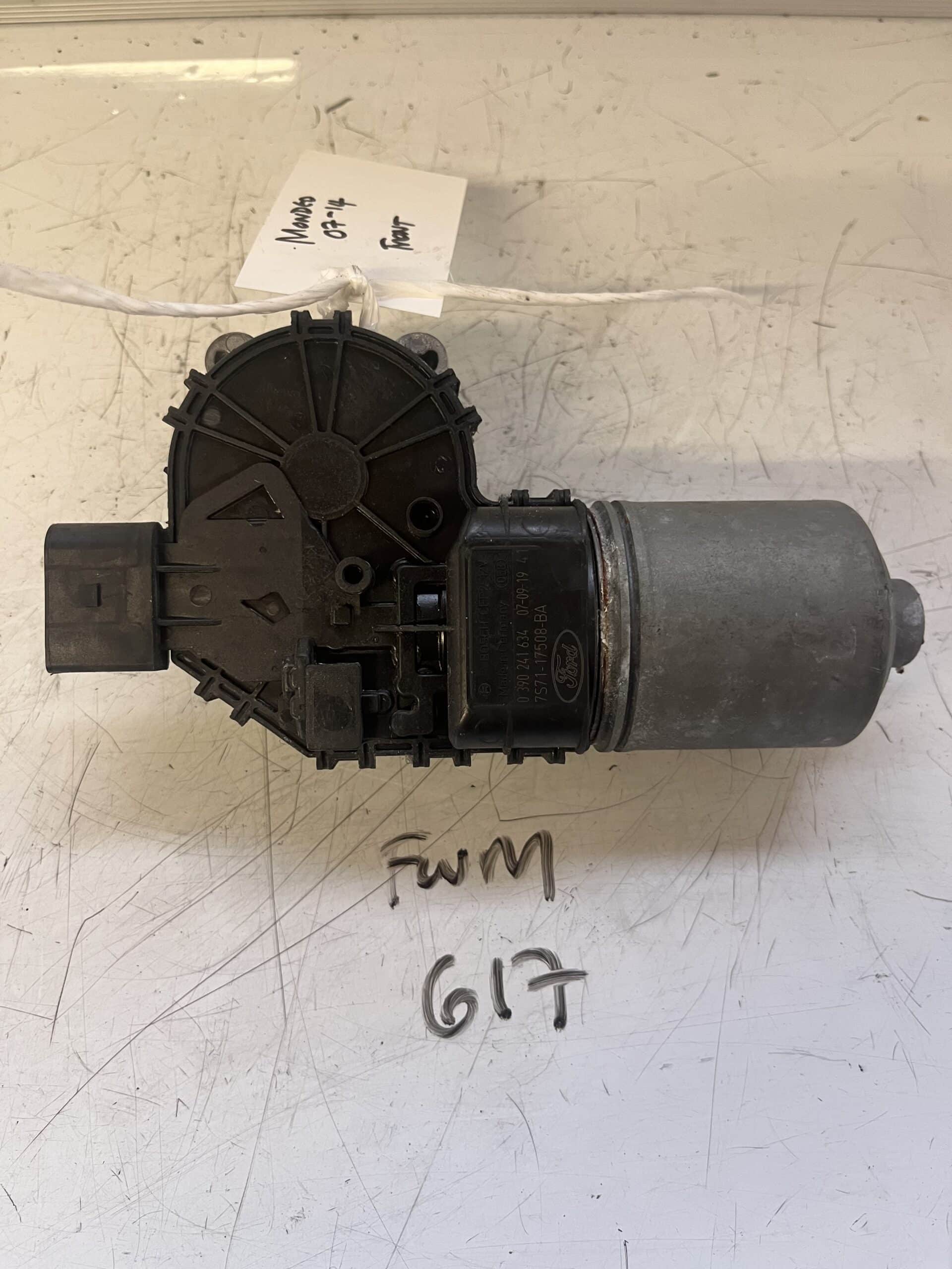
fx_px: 953
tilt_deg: -67.1
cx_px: 476
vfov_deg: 67.3
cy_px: 634
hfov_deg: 53.1
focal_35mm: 26
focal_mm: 5.1
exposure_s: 1/82
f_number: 1.6
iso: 125
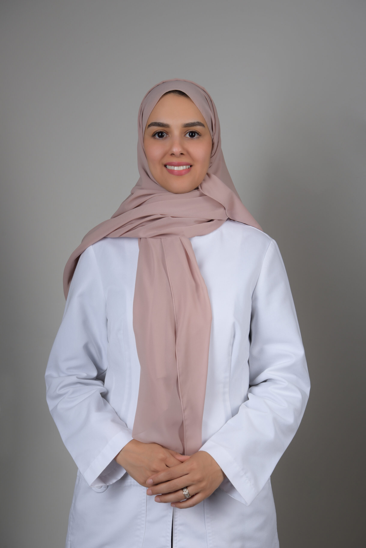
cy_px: 274
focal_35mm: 60
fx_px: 914
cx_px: 183
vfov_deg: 33.4
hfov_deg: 22.6
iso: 200
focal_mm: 60
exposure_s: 1/160
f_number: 10
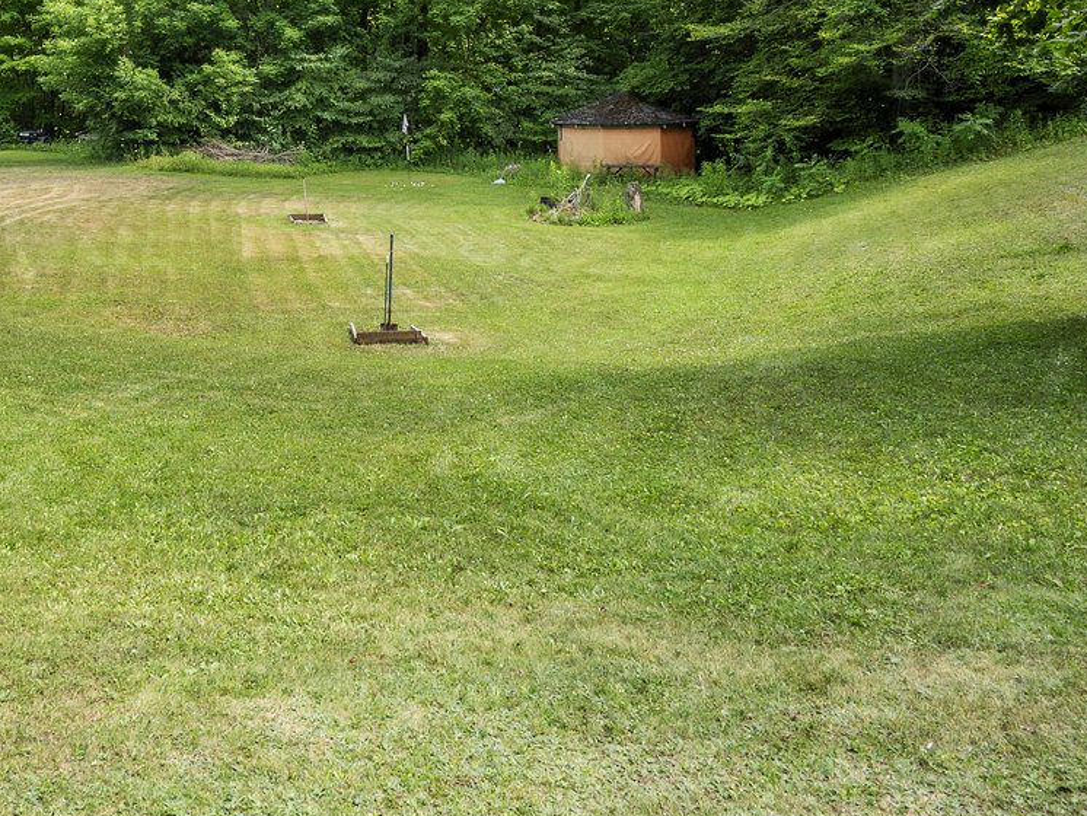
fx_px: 1037
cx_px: 256
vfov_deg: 39.7
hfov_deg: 52.6
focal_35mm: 33
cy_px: 74
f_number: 8
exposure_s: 1/50
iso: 80
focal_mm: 16
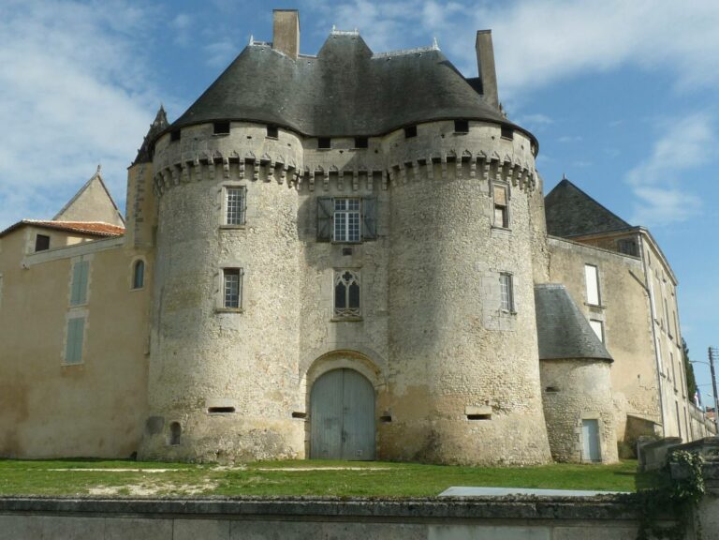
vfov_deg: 37.7
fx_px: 789
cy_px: 270
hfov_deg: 49.0
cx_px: 360
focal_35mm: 38
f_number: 5.6
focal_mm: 4.8
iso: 100
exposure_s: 1/500
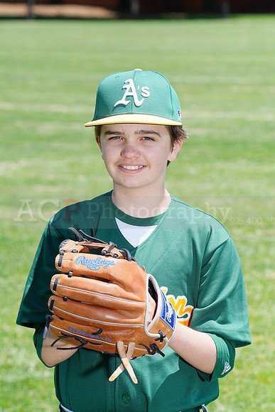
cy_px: 206
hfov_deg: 7.9
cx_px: 138
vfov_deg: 11.8
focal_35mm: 174
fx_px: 1992
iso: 200
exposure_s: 1/200
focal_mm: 174
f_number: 10
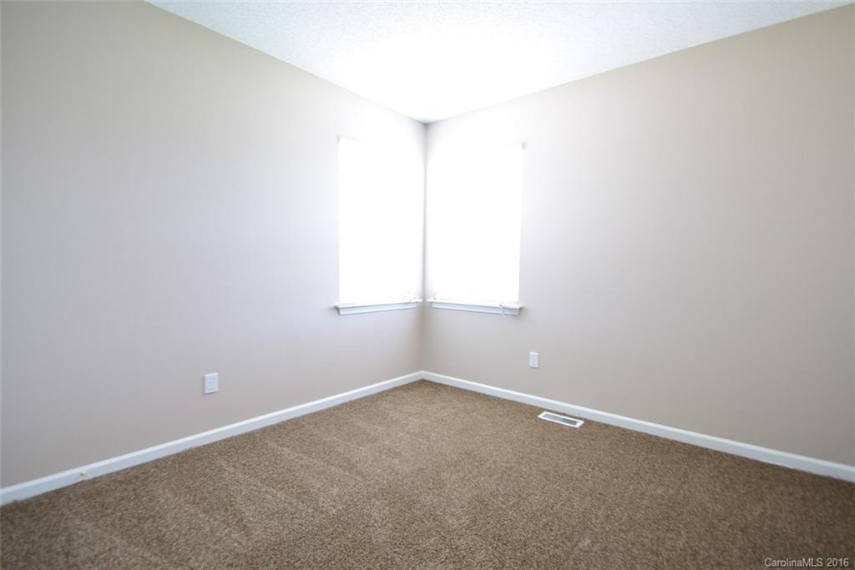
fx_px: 356
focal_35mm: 15
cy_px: 285
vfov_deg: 77.3
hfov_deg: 100.4
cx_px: 428
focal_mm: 10
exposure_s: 1/6
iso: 100
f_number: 4
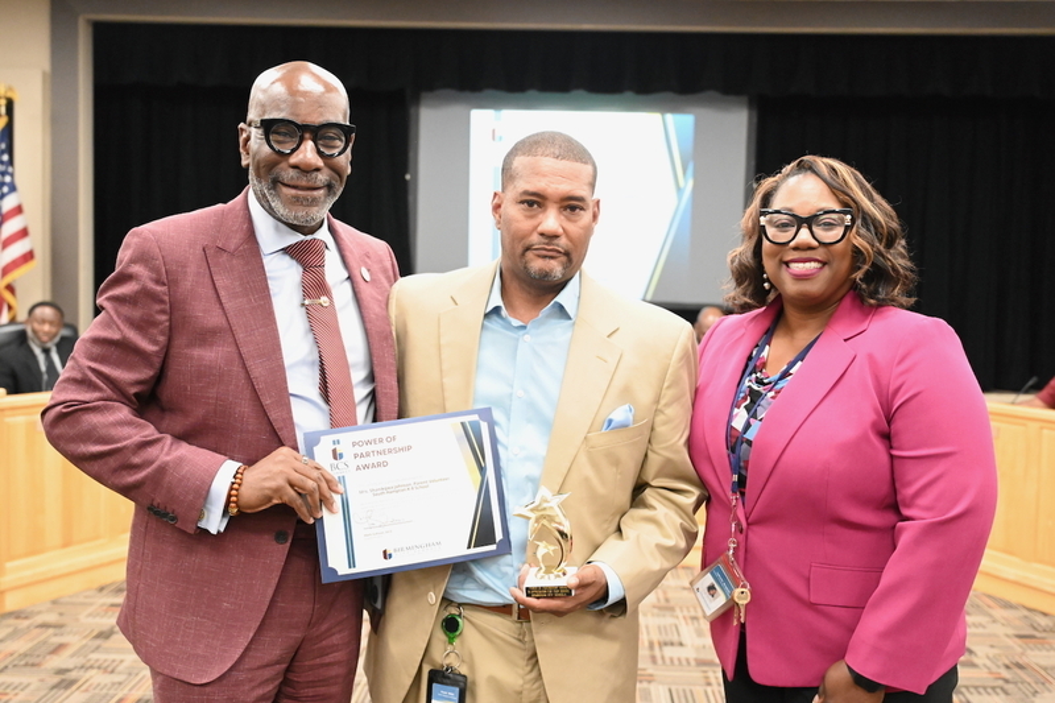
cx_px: 528
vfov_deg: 31.9
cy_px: 352
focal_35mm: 42
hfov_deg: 46.4
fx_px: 1231
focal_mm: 42
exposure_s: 1/250
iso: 11400
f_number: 4
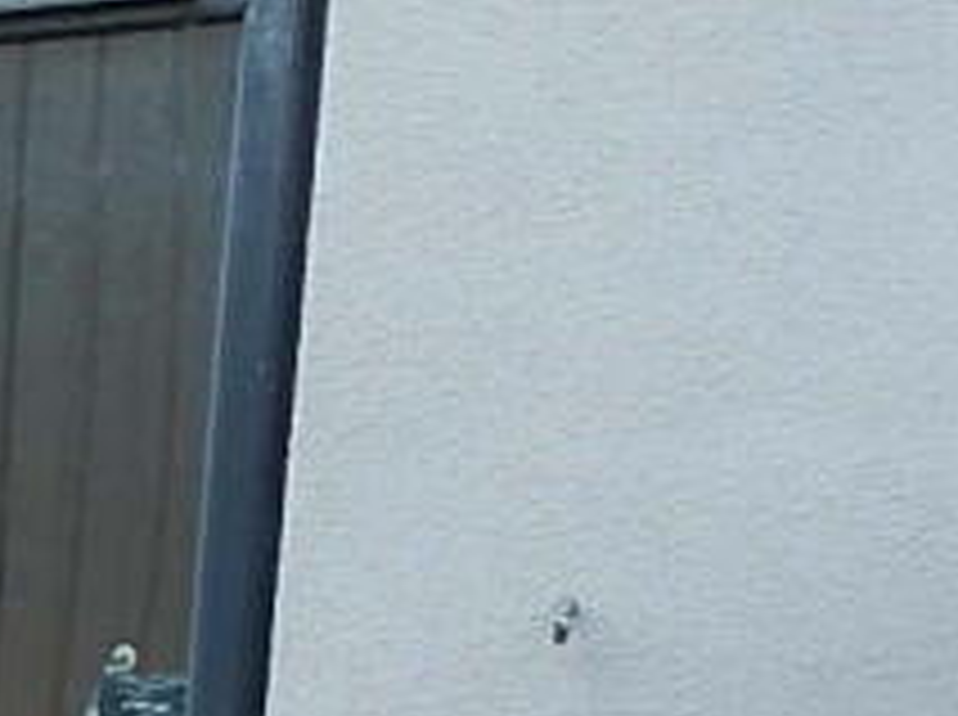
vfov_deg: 12.4
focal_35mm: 106
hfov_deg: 15.0
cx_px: -980
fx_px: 2929
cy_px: 1400
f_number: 3
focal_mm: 4
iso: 125
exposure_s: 1/100
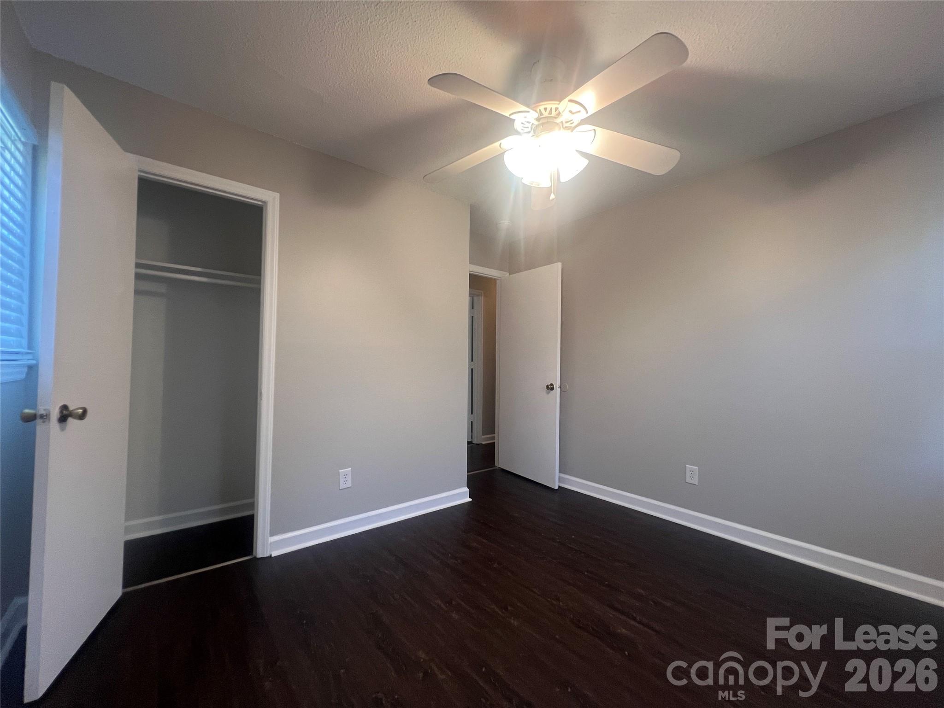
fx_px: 355
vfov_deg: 89.9
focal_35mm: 13
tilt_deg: +1.3
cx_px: 472
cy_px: 354
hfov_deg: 106.2
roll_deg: +0.1
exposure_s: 1/60
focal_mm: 1.57
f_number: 1.8
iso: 125
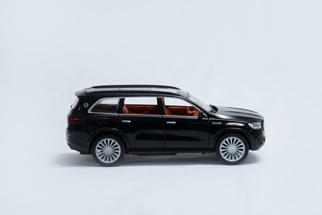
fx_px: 939
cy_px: 108
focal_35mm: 105
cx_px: 161
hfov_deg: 19.5
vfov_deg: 13.0
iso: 3200
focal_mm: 70
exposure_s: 1/125
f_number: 11
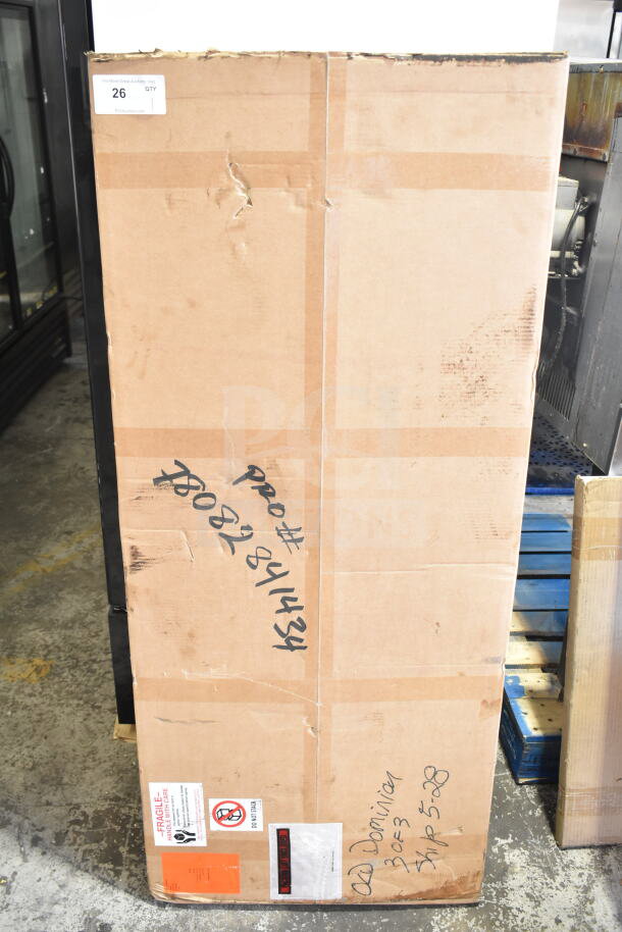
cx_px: 311
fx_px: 855
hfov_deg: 40.0
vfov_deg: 57.2
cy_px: 466
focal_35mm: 33
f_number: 5
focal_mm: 22
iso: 1600
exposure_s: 1/100
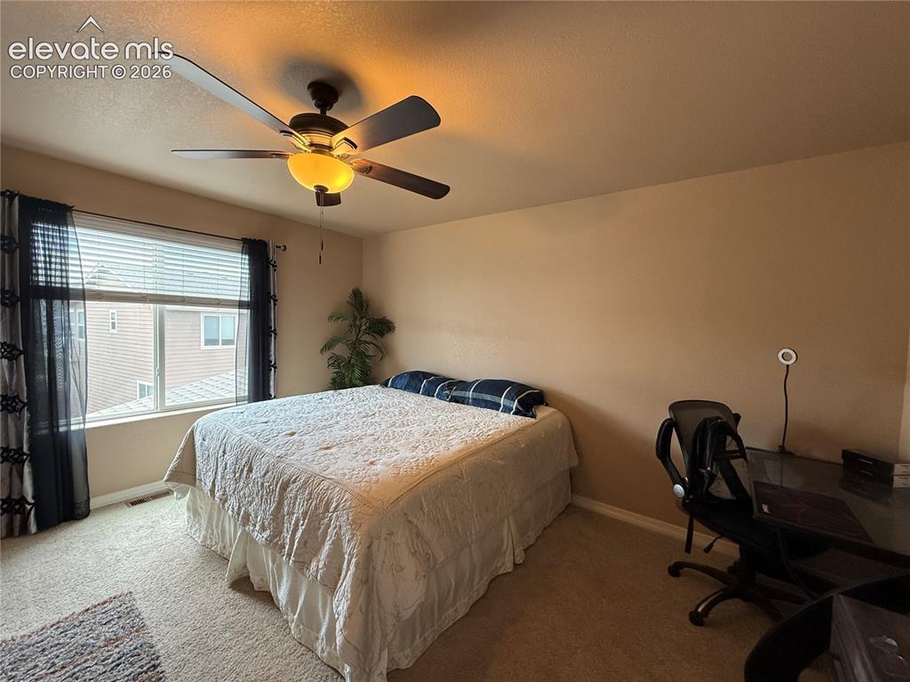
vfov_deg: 85.6
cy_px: 341
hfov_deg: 102.1
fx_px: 368
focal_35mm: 14
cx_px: 455
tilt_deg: -1.0
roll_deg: -1.8
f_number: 2.2
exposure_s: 1/120
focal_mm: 2.22
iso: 500
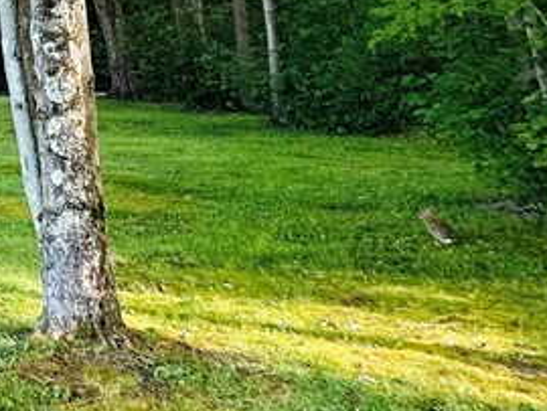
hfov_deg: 22.1
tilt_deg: +10.4
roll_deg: +0.6
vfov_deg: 24.8
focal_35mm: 53
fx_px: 838
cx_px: -436
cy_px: -89
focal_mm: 2.22
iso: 64
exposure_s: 1/99
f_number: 2.2
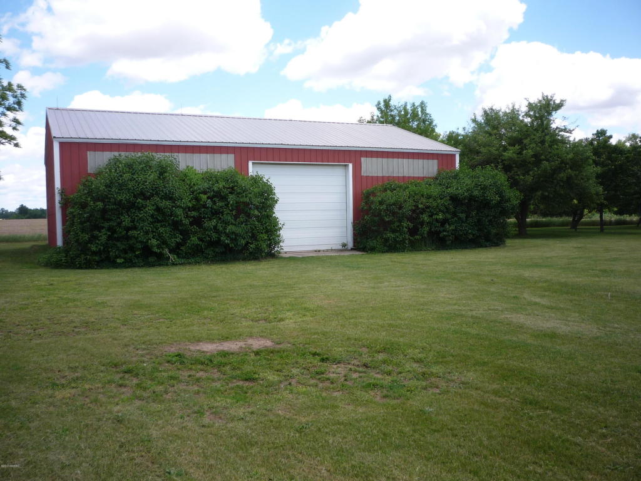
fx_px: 593
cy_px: 240
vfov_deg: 44.2
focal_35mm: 32
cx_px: 320
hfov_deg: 56.8
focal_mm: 5.2
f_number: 4
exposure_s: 1/400
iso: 100
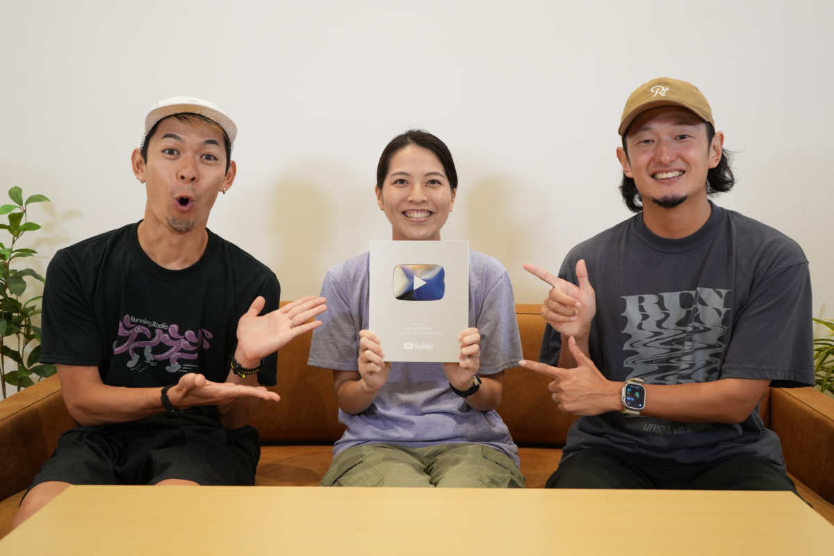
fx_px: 880
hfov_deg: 50.7
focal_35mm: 38
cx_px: 417
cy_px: 278
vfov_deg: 35.1
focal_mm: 38
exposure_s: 1/100
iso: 1000
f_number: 4.5
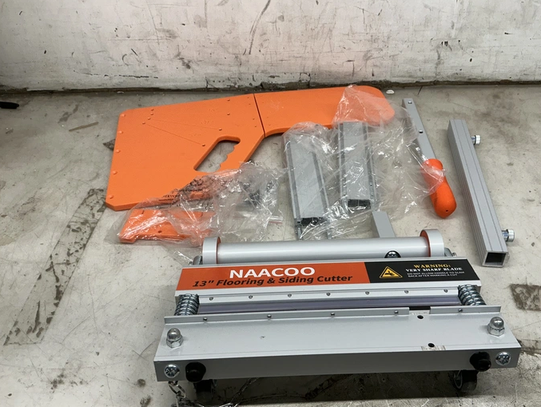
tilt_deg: -38.2
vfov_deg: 45.5
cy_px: 208
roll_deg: +1.2
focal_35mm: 31
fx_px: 485
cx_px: 295
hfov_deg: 58.2
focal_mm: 3
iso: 32
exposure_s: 1/120
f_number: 1.8
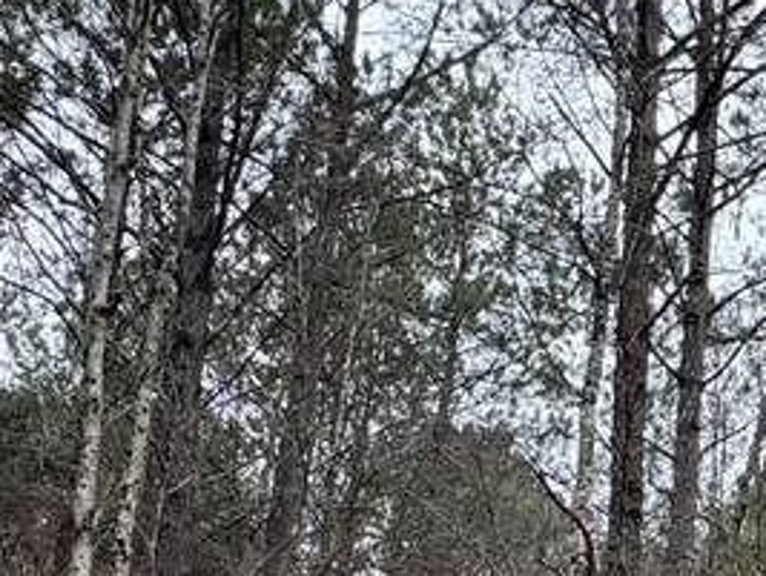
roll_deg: +0.1
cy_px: 605
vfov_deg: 21.1
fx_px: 1485
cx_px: 932
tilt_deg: +14.5
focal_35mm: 67
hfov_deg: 25.7
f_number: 2.2
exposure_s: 1/99
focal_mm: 2.22
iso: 80
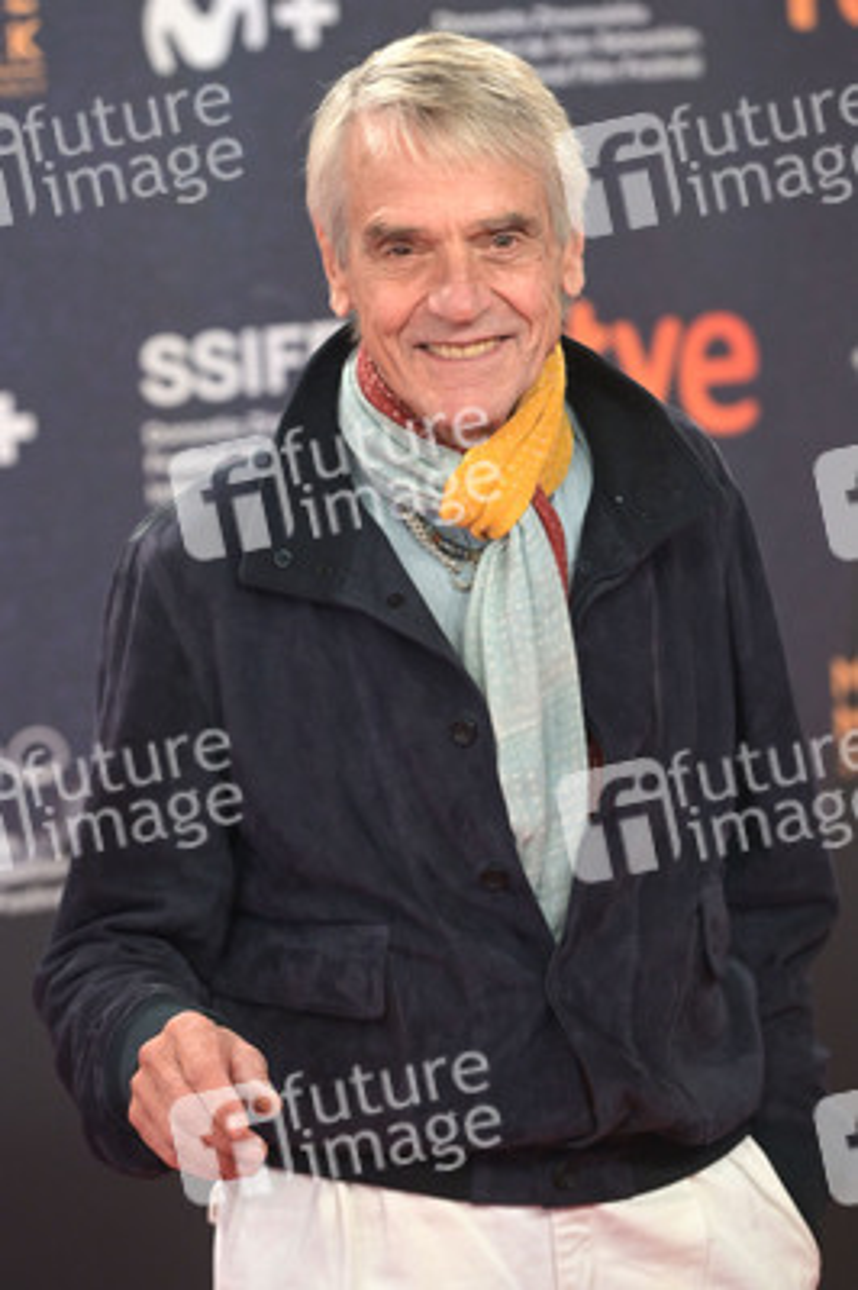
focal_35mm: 175
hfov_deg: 7.8
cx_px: 429
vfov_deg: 11.8
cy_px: 645
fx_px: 6267
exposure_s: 1/500
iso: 1600
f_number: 5
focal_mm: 175
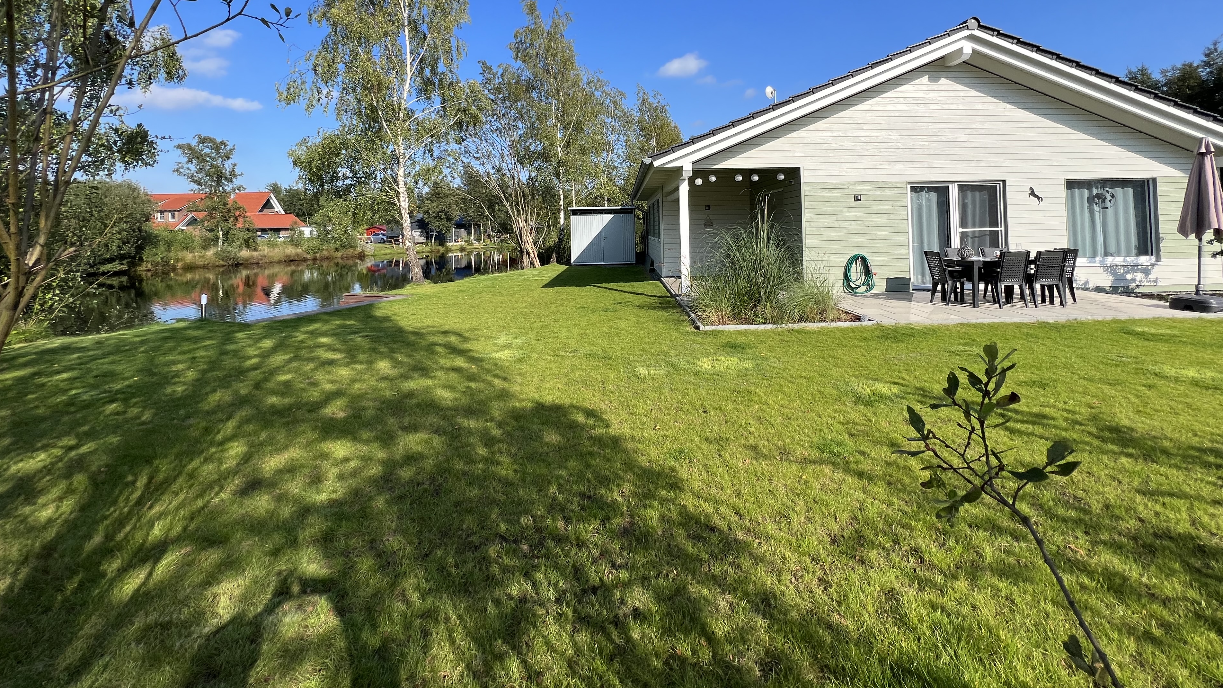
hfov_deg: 102.9
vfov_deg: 68.0
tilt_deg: +2.5
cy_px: 213
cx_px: 640
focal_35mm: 15
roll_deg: +1.3
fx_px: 486
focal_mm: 1.57
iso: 32
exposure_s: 1/1845
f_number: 1.8
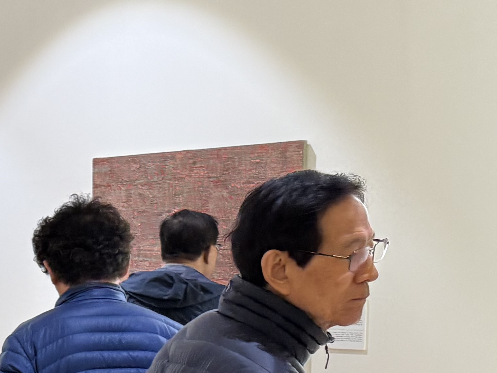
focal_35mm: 91
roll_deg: +1.3
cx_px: -370
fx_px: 1307
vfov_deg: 15.9
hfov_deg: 17.8
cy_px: 367
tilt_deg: -4.4
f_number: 1.78
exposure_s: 1/120
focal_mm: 6.76
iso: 160
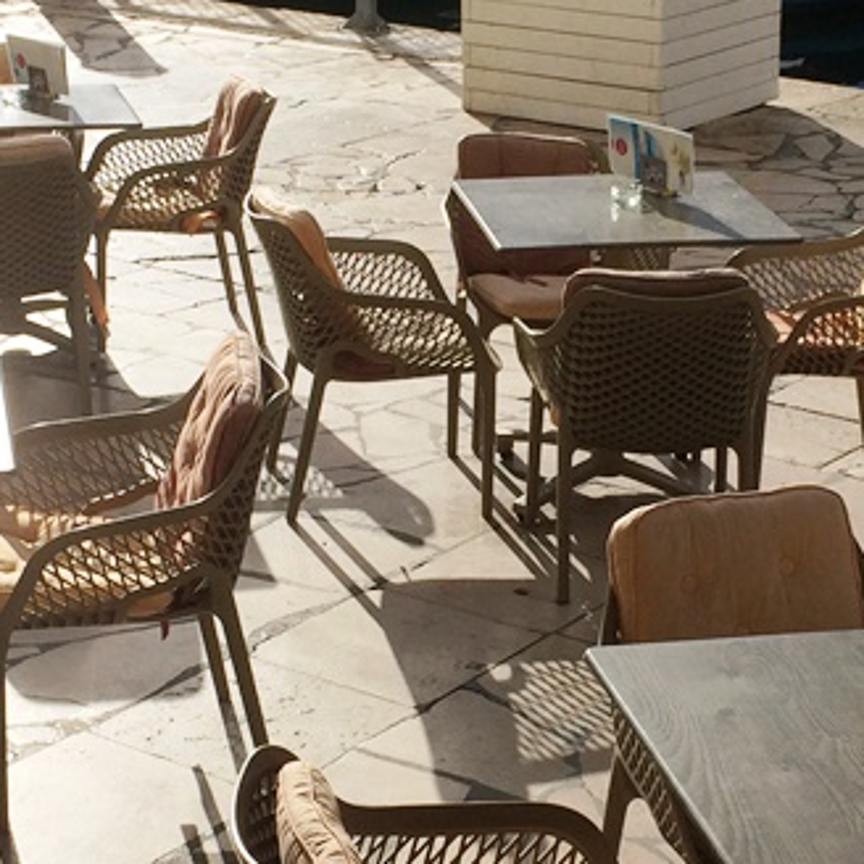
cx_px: 535
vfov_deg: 21.6
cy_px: 453
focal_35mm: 80
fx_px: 2259
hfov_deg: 21.6
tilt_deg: -19.7
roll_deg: -0.5
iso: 32
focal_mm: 4.15
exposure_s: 1/3425
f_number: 2.2
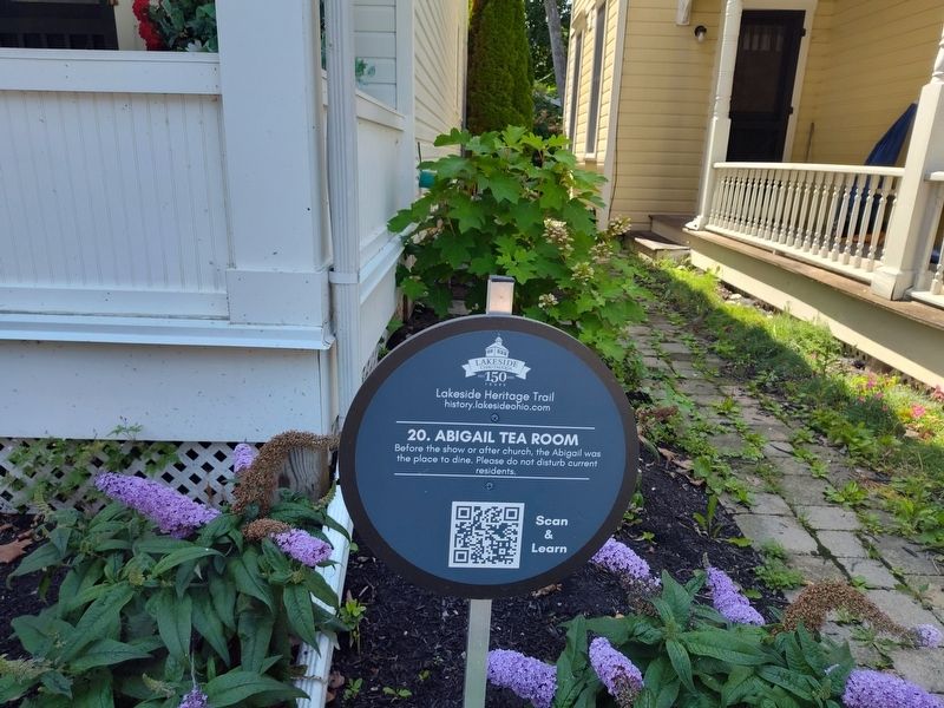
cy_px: 354
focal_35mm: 23
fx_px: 627
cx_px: 472
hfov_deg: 73.9
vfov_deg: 58.9
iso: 100
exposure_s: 1/436
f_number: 1.8
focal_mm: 5.56
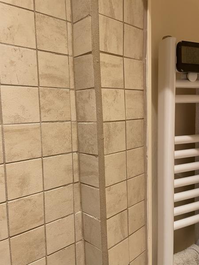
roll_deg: +1.6
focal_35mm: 26
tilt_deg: -5.5
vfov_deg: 67.3
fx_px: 199
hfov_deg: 53.1
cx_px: 100
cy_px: 132
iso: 160
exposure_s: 1/50
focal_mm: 4.2
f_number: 1.6
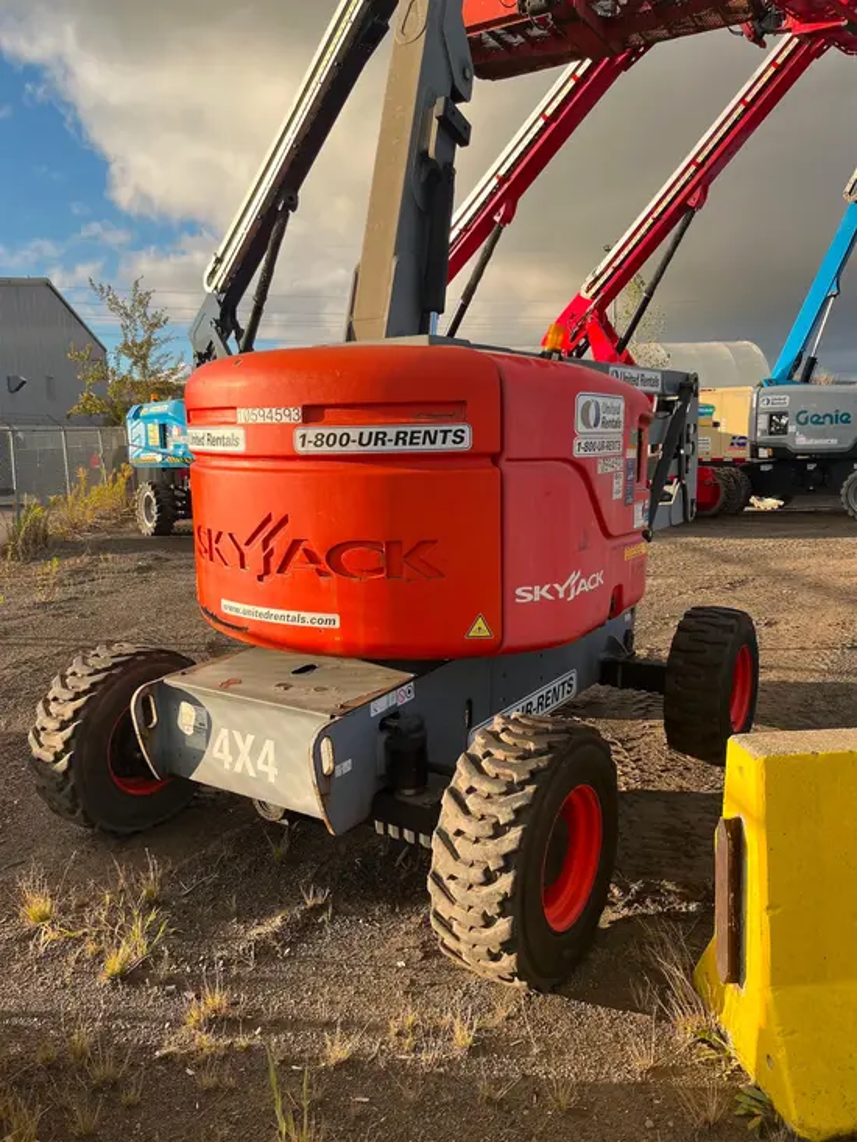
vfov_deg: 67.3
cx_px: 428
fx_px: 858
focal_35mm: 26
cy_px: 571
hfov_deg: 53.1
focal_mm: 5.1
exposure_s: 1/1266
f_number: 1.6
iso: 50
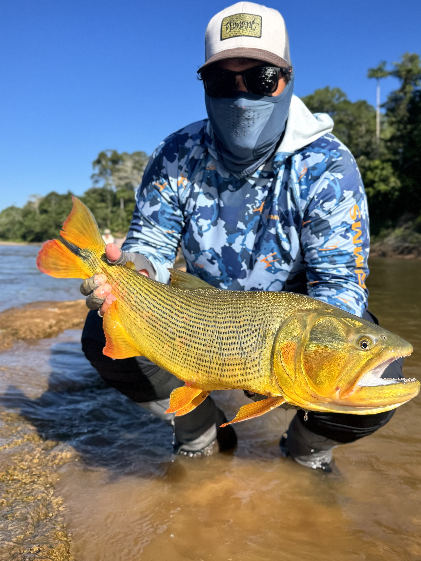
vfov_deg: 61.4
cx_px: 221
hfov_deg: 48.2
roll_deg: -0.4
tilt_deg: -1.2
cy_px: 243
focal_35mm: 29
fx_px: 470
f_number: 1.78
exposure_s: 1/3413
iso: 80
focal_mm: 6.76
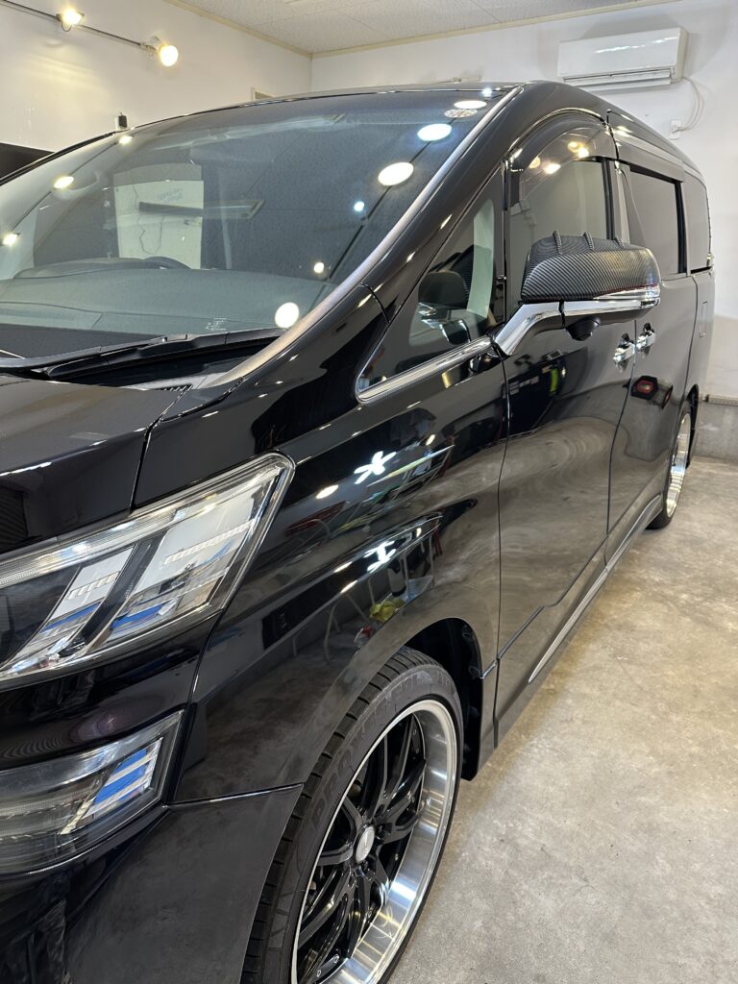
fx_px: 682
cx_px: 369
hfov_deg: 56.8
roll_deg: -2.0
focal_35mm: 24
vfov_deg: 71.6
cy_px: 492
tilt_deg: -18.3
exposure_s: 1/100
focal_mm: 6.86
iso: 200
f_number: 1.78
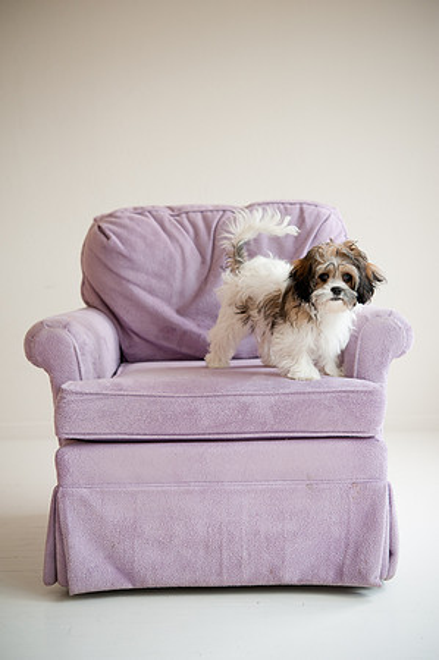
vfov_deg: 33.4
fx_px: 1100
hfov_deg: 22.6
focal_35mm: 60
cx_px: 220
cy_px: 330
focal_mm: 60
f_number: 4
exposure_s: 1/500
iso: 1000
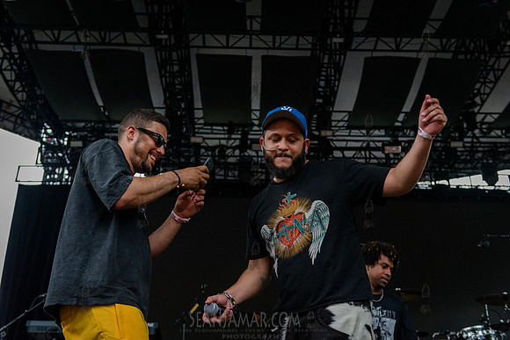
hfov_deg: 44.5
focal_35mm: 44
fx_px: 623
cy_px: 170
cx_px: 255
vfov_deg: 30.5
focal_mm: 44
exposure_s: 1/320
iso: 5000
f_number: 3.5
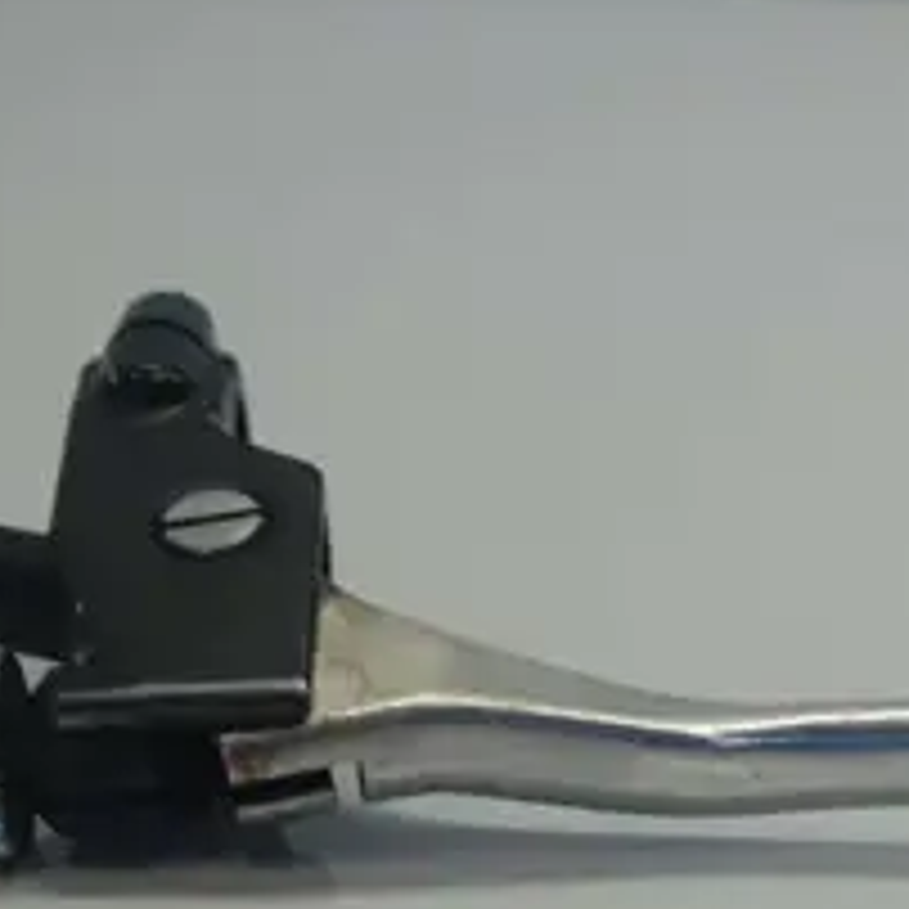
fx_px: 4579
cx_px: 830
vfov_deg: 11.3
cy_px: 706
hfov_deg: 11.3
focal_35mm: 154
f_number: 5.3
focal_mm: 45
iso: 400
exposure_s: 1/80
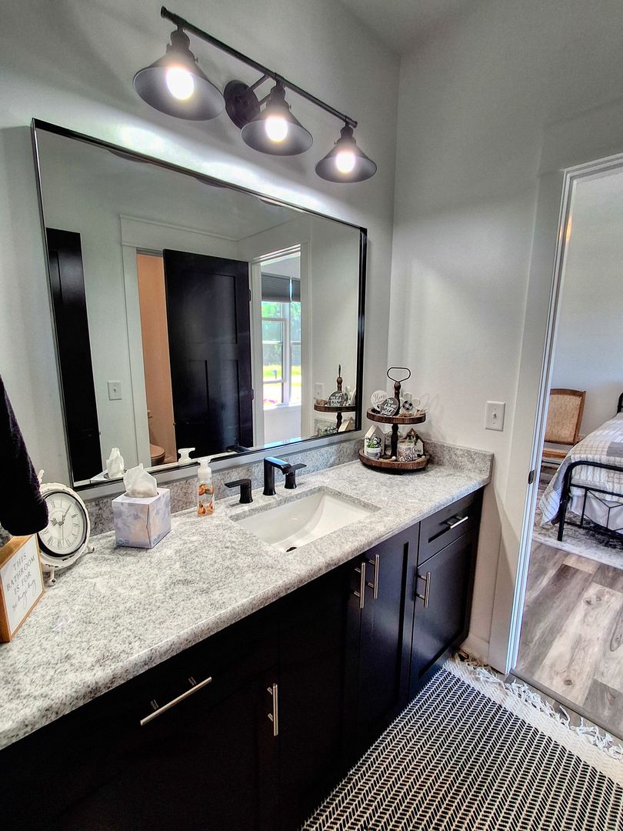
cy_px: 416
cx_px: 312
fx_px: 384
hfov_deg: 78.1
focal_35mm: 16
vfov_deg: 94.5
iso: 50
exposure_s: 1/40
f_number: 2.2
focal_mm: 1.5
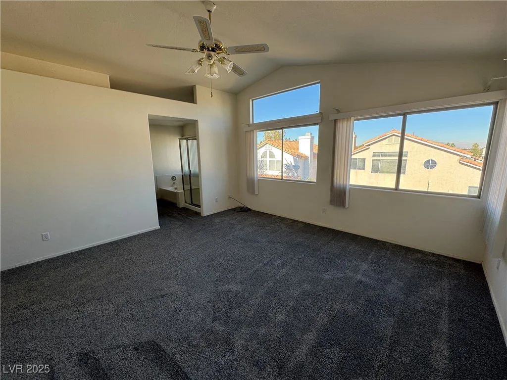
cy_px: 190
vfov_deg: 85.7
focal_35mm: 14
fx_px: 205
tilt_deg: -10.5
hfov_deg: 102.1
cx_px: 254
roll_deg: +0.5
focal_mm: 2.22
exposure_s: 1/240
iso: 40
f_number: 2.2
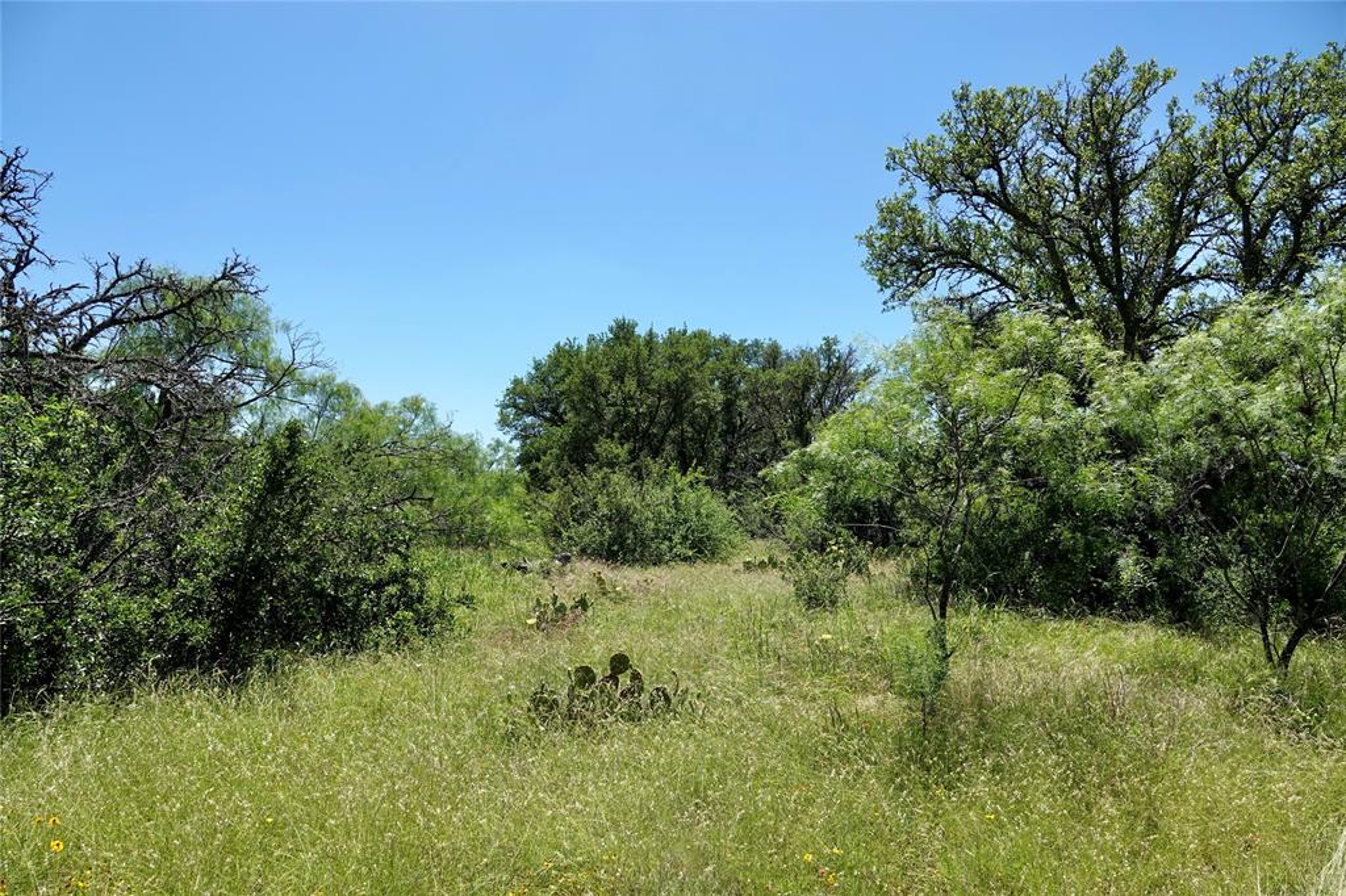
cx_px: 673
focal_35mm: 24
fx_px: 897
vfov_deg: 53.1
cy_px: 448
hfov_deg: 73.8
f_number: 4
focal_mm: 8.8
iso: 100
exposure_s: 1/500
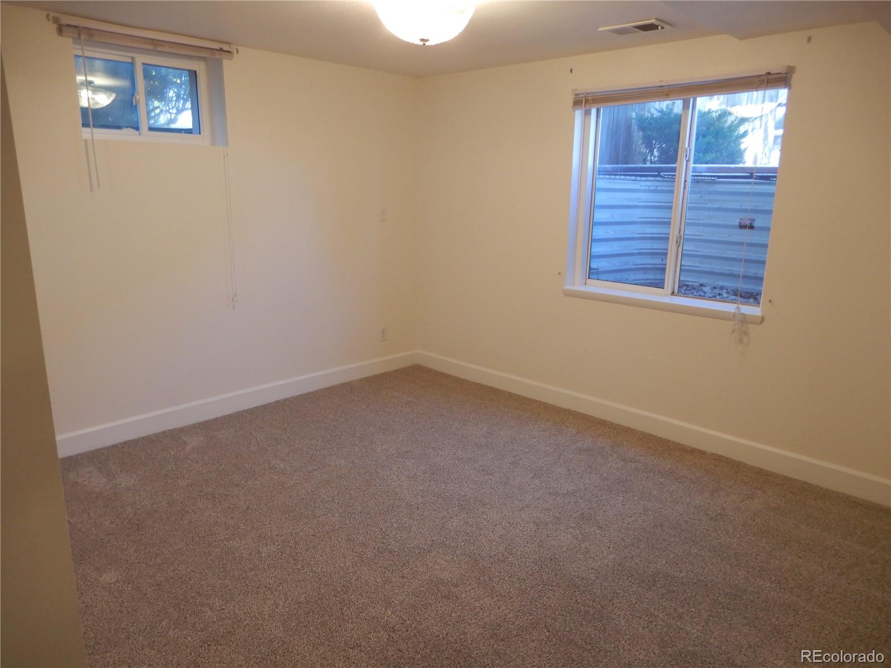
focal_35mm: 24
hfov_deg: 71.6
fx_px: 618
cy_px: 334
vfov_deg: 56.8
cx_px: 446
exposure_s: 1/30
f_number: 3.4
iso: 180
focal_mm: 4.3
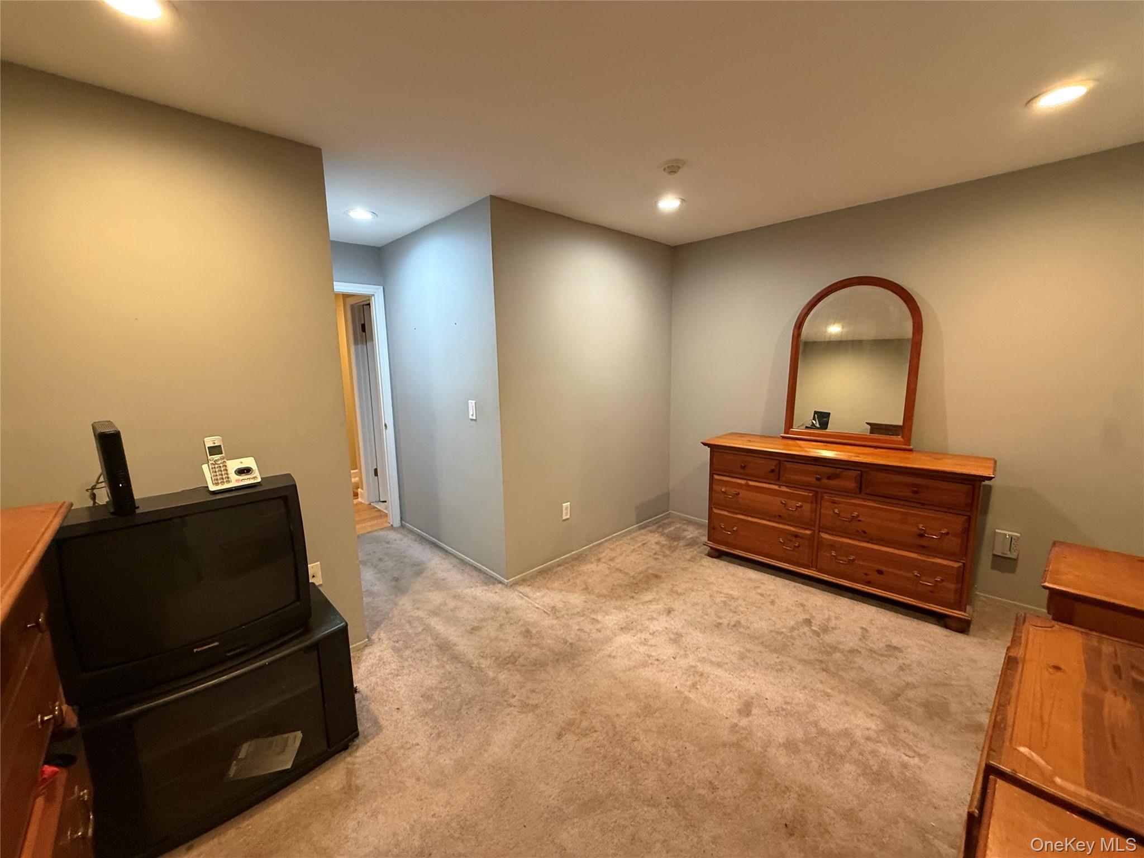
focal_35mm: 14
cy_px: 429
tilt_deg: -7.5
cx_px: 572
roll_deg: +1.9
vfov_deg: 85.7
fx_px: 463
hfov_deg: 102.1
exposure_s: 1/60
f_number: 2.2
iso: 320
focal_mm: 2.22
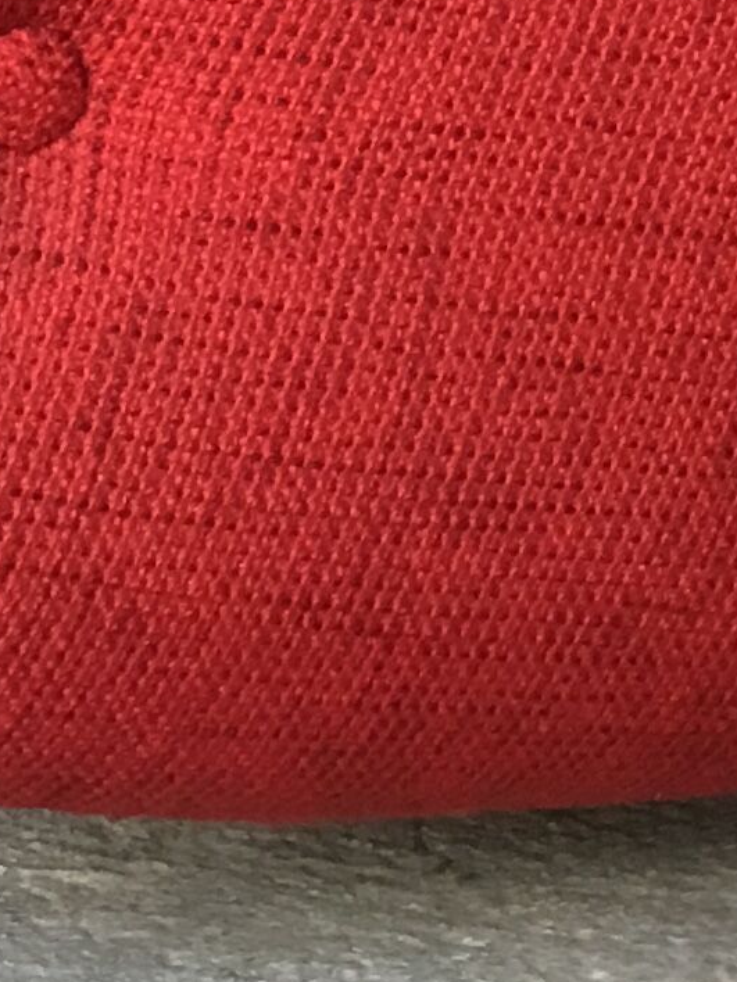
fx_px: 4059
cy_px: -354
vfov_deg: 13.2
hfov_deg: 10.4
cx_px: 369
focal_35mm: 143
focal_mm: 3.3
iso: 80
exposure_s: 1/33
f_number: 2.4
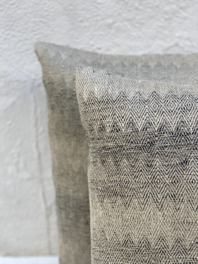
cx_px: 97
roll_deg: +0.6
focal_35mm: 53
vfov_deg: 36.2
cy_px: 130
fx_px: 404
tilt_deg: -18.3
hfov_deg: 27.5
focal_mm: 6
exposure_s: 1/130
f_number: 2
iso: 20
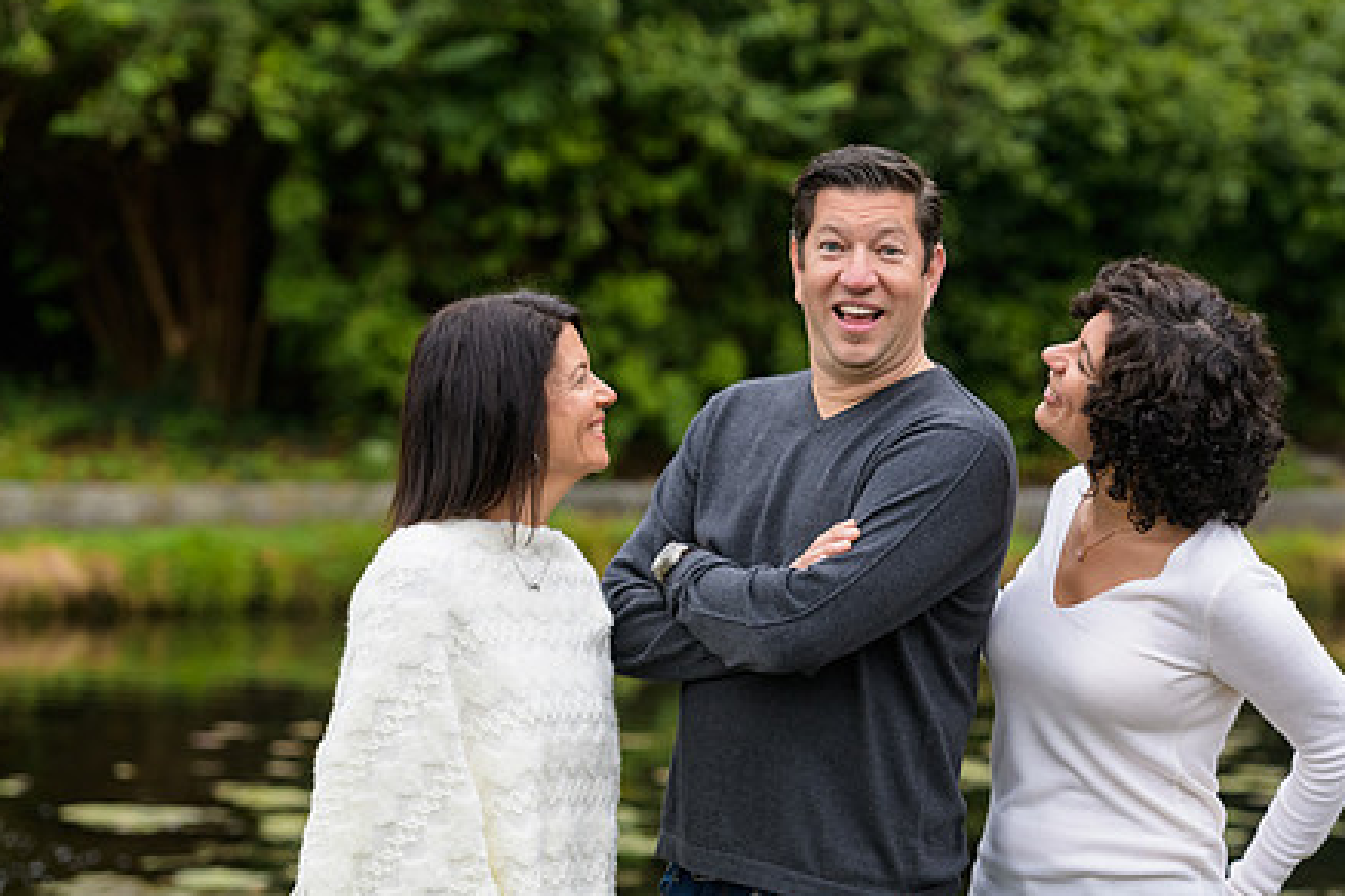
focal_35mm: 171
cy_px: 527
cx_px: 919
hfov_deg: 12.0
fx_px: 6388
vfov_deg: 8.0
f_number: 4
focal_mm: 120
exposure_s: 1/400
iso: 400
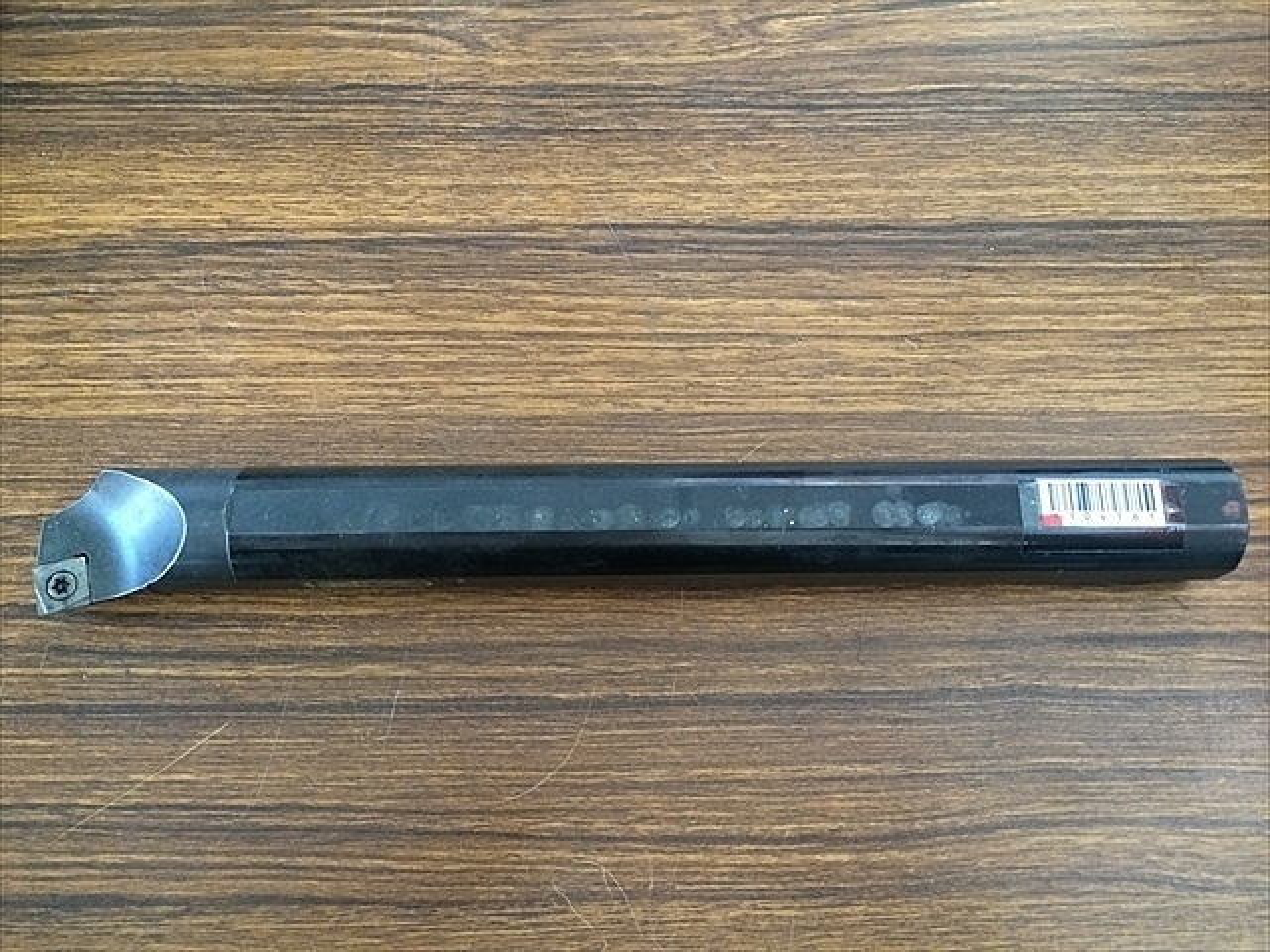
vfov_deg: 46.8
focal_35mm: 30
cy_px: 476
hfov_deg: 60.0
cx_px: 635
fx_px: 1101
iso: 320
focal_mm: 4.12
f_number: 2.2
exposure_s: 1/24
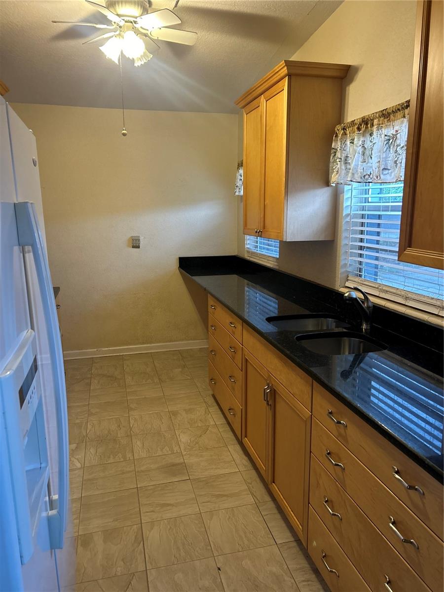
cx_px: 222
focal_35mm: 26
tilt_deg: -11.0
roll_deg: +0.1
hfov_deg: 53.1
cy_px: 296
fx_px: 445
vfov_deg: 67.3
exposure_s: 1/60
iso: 250
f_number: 1.5
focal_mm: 5.7
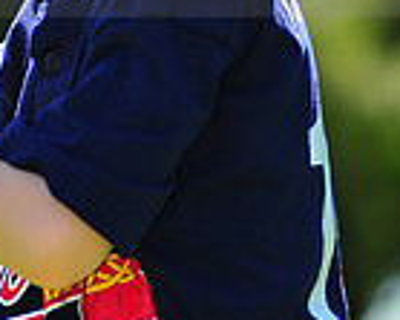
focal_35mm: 707
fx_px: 8364
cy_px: -75
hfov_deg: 2.7
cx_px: 144
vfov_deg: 2.2
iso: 200
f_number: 5
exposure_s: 1/500
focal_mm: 180
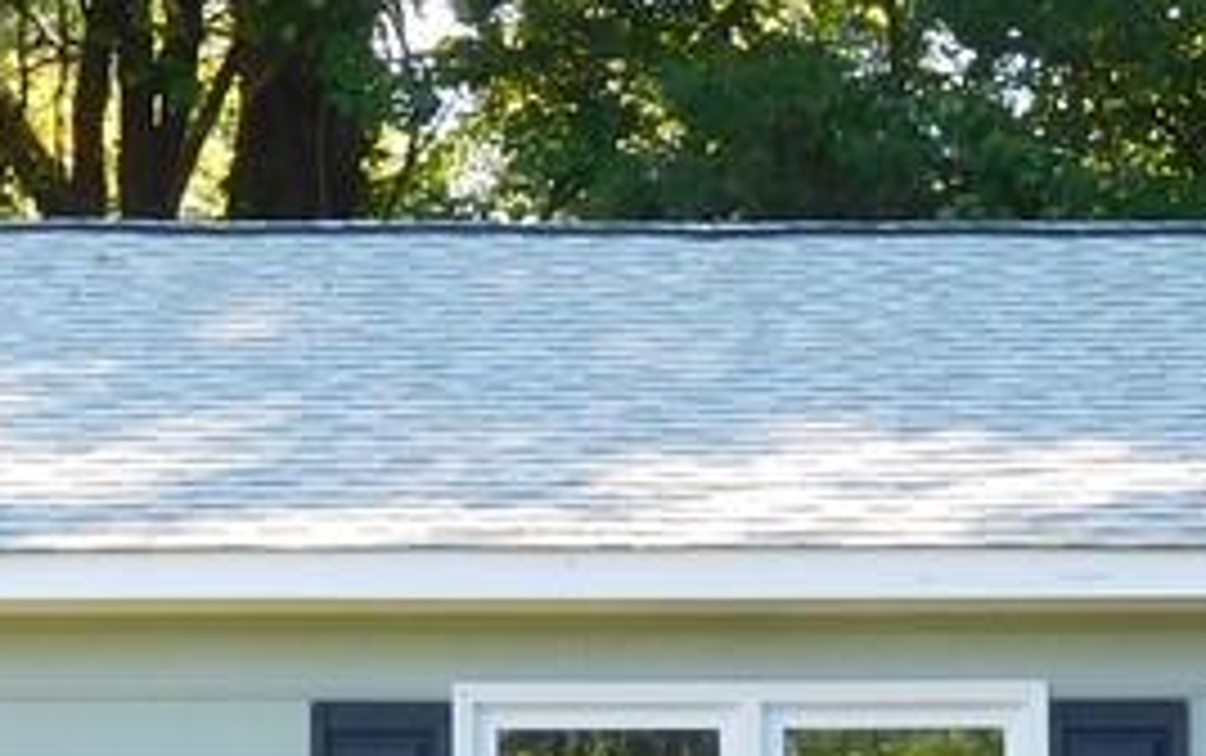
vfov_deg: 8.0
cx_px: 1094
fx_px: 5329
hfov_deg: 12.8
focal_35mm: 162
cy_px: 1066
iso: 125
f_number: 3.9
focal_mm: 7.1
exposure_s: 1/100
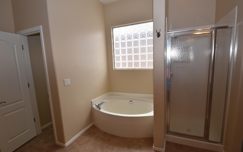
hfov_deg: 97.8
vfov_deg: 71.3
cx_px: 125
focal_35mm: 16
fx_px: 106
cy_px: 76
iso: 320
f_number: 5.6
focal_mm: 10
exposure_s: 1/125
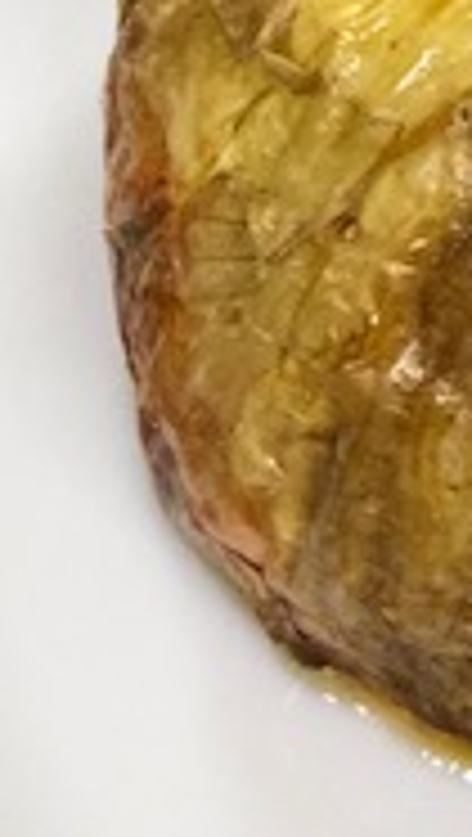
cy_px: 315
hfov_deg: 6.1
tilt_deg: -54.6
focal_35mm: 195
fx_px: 4327
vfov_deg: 11.0
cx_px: 863
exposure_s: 1/30
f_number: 2.4
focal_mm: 6
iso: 125
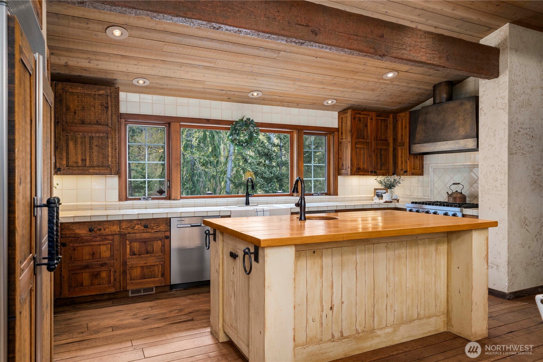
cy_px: 181
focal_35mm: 24
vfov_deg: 53.1
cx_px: 272
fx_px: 362
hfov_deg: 73.7
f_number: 5.6
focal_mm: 24
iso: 400
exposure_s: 1/60
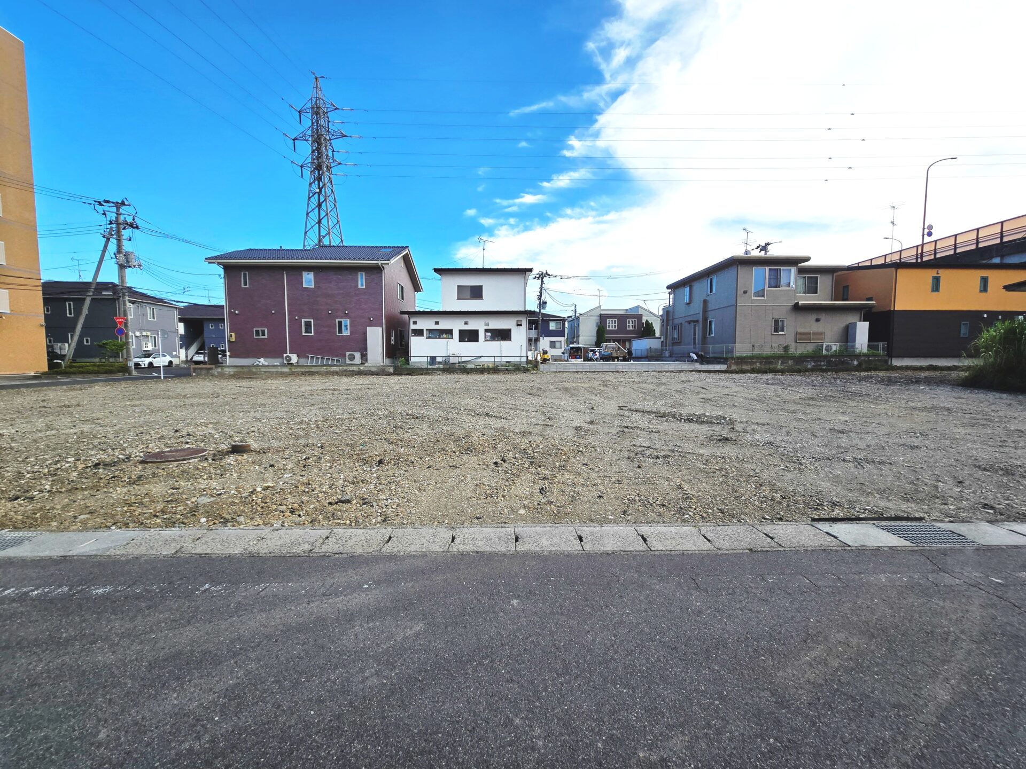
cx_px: 513
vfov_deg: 89.9
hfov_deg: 106.2
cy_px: 384
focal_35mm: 13
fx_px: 385
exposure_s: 1/1173
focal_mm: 2.2
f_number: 2.2
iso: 50
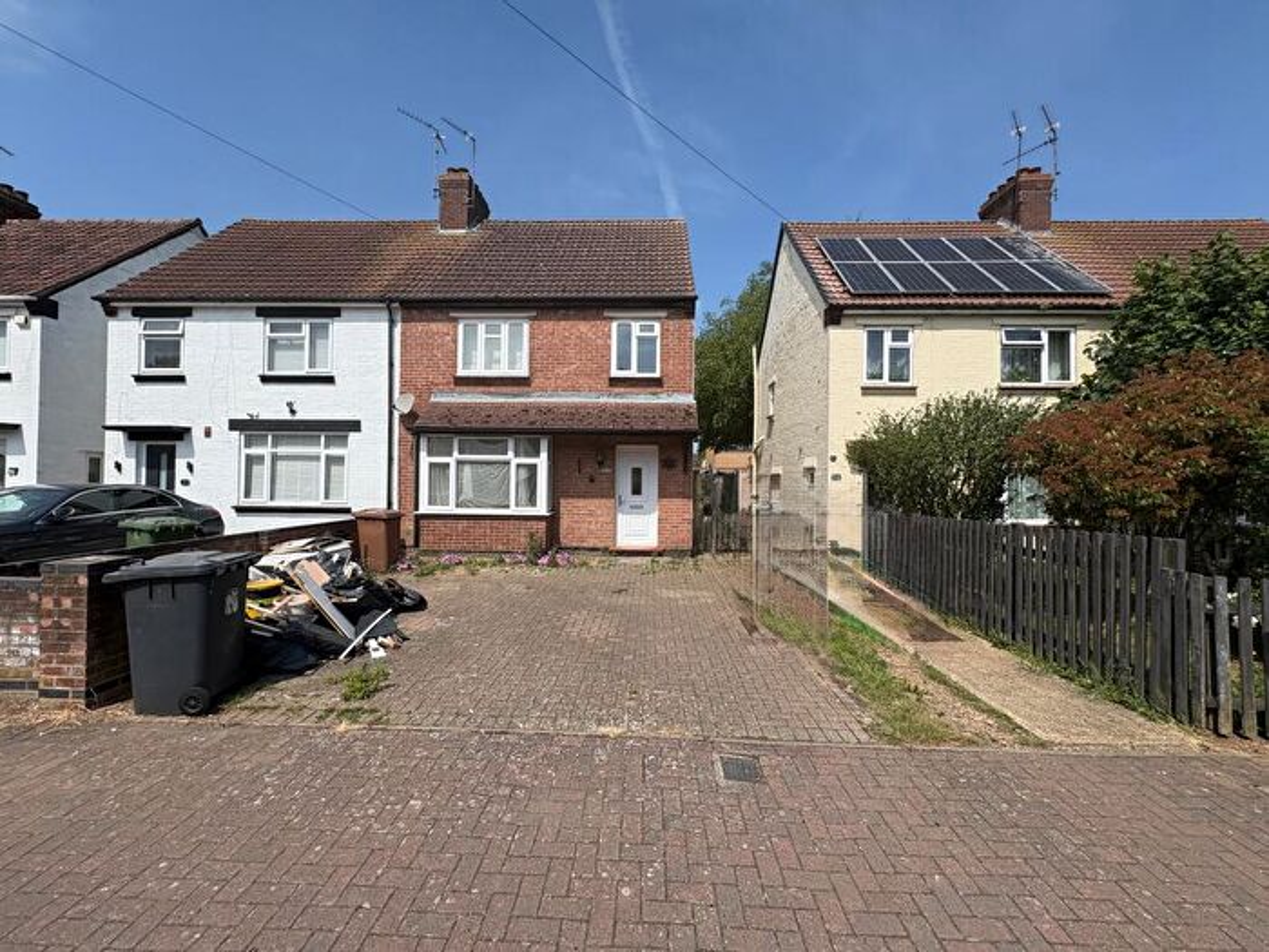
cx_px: 634
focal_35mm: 14
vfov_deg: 85.7
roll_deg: +0.0
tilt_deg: +0.9
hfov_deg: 102.1
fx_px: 513
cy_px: 476
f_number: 2.2
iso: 50
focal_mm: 2.22
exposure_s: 1/2415
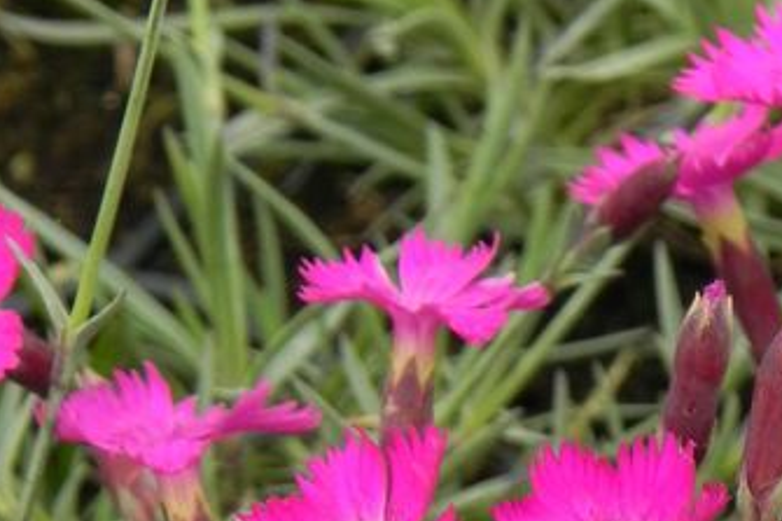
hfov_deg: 5.8
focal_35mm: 358
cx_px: 275
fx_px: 7772
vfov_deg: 3.8
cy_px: 764
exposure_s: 1/500
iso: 160
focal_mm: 25.7
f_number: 5
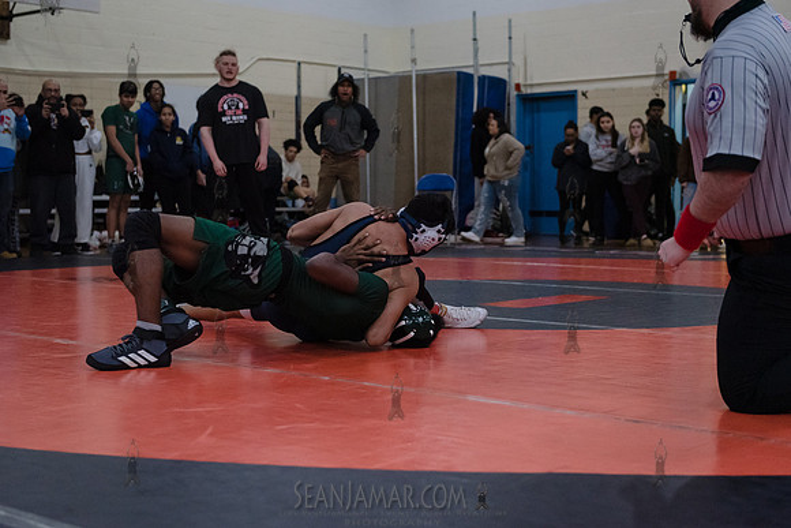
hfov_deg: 37.1
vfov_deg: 25.2
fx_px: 1180
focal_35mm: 54
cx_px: 396
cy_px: 264
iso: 5000
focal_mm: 52
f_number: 3.2
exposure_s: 1/320
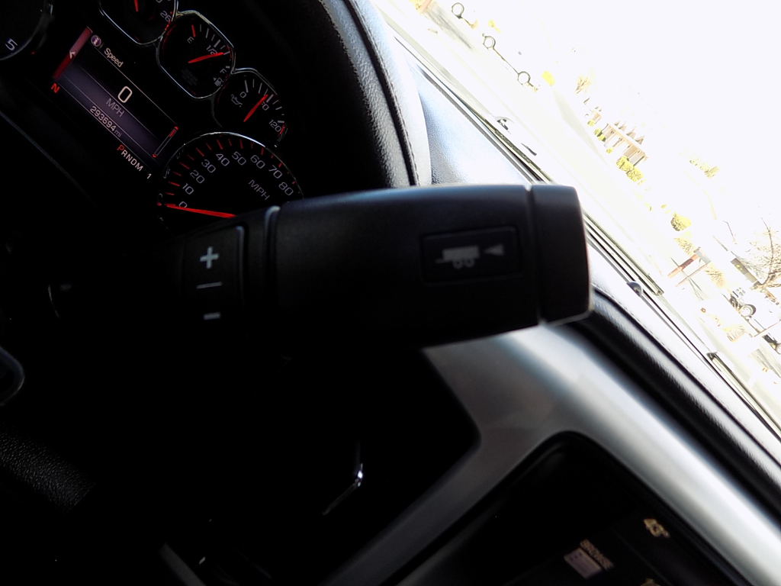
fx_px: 519
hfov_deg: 73.9
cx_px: 390
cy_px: 293
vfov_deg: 58.9
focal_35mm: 23
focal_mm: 4
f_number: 3.1
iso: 80
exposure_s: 1/100
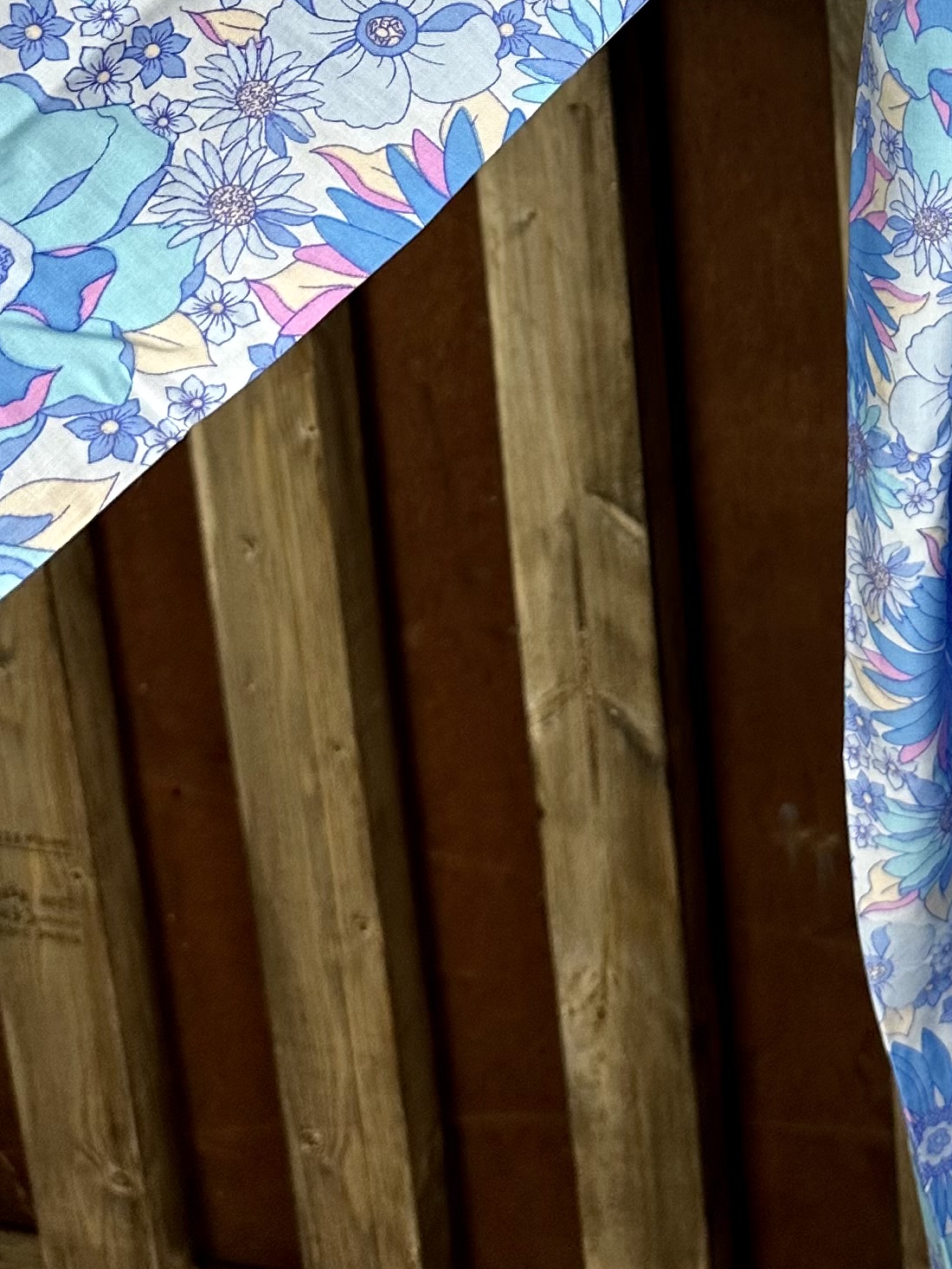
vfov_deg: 26.1
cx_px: 866
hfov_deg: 21.7
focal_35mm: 66
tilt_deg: -14.8
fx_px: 2419
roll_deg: +3.5
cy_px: -262
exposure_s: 1/100
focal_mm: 6.86
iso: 160
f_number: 1.78
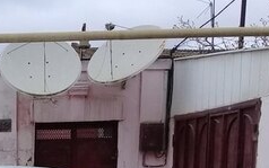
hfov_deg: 21.1
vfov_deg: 13.3
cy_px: 278
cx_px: -58
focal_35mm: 91
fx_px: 667
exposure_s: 1/456
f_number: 2.2
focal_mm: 3.3
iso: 50
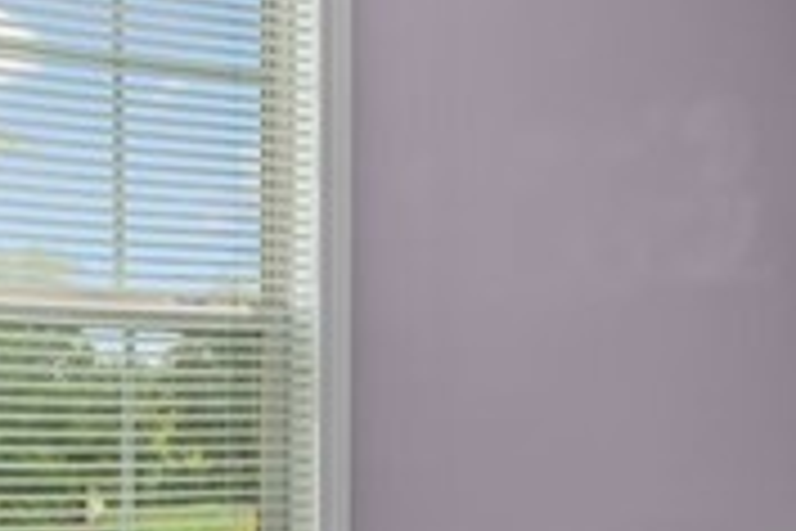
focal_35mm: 101
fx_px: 2234
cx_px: 902
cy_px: 425
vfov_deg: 13.5
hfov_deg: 19.3
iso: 800
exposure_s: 1/3
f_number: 8
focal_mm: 16.5
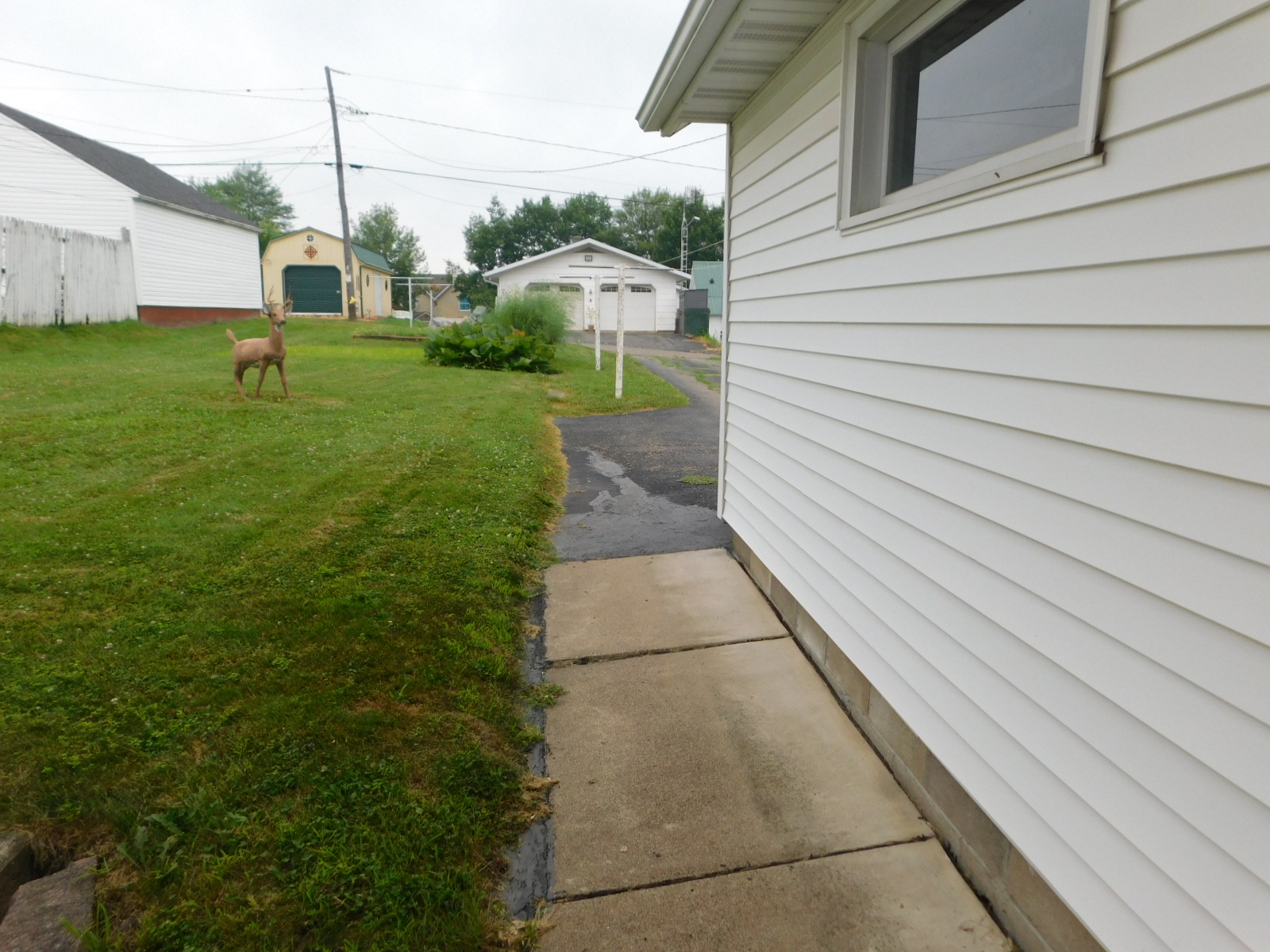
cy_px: 476
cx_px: 635
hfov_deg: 73.9
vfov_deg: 58.9
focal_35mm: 23
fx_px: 844
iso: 125
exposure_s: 1/400
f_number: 3
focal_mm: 4
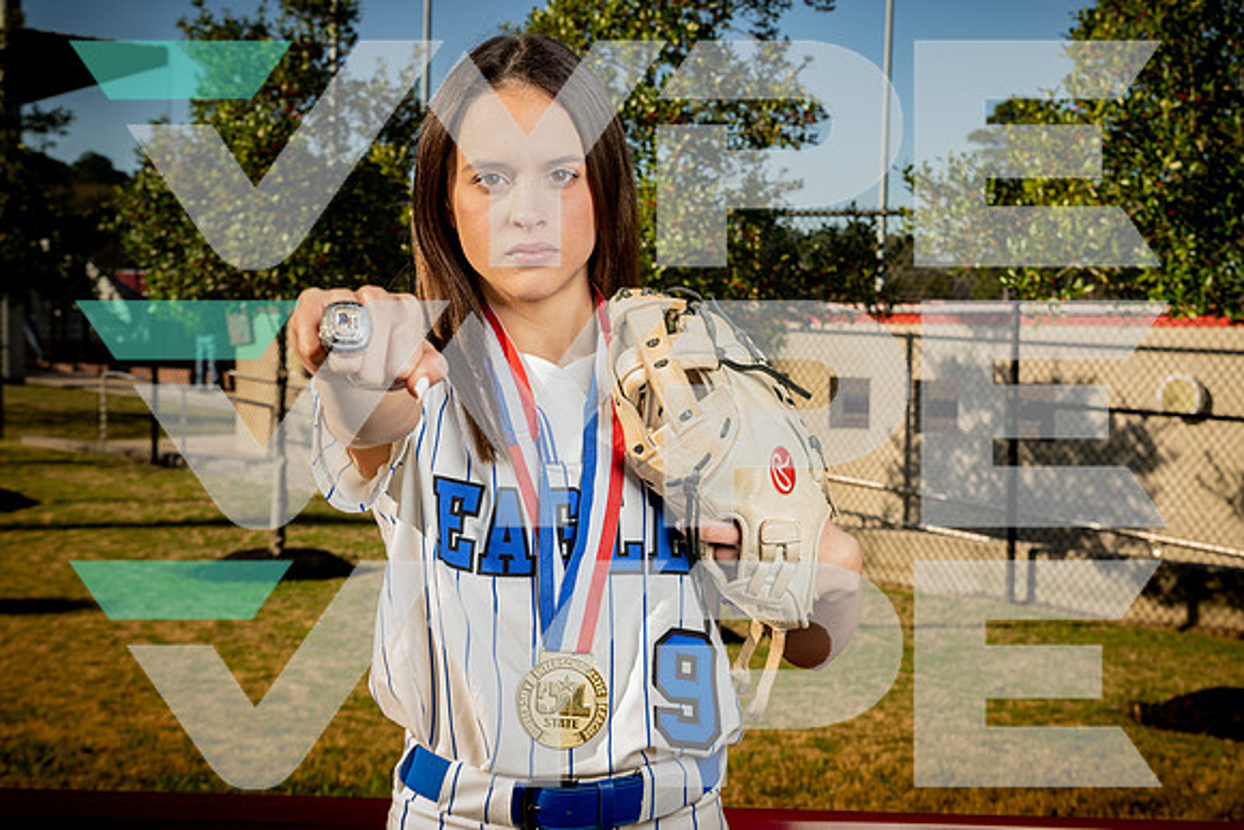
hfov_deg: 36.2
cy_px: 415
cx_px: 622
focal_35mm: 55
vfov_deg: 24.6
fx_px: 1901
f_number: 10
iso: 200
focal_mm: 55
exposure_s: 1/250
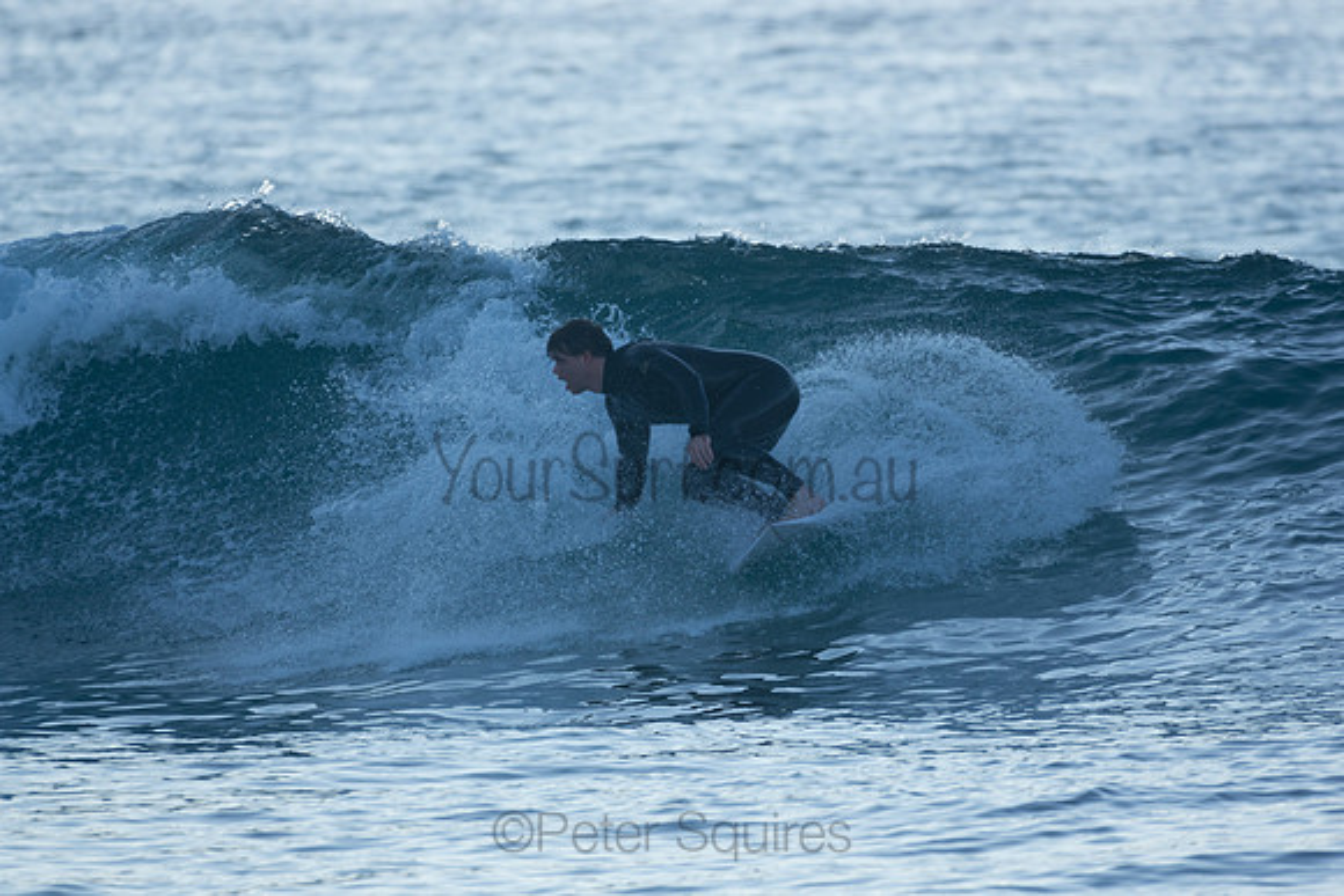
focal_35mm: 750
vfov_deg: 1.8
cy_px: 448
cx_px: 672
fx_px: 28005
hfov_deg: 2.7
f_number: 5.6
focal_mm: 500
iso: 250
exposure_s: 1/640
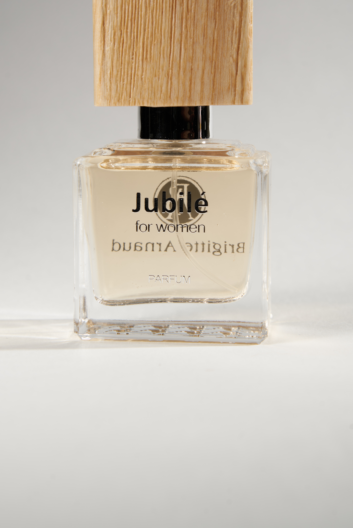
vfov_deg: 20.2
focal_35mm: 101
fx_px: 1485
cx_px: 170
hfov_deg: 13.6
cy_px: 185
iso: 100
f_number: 10
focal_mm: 75
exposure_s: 1/160
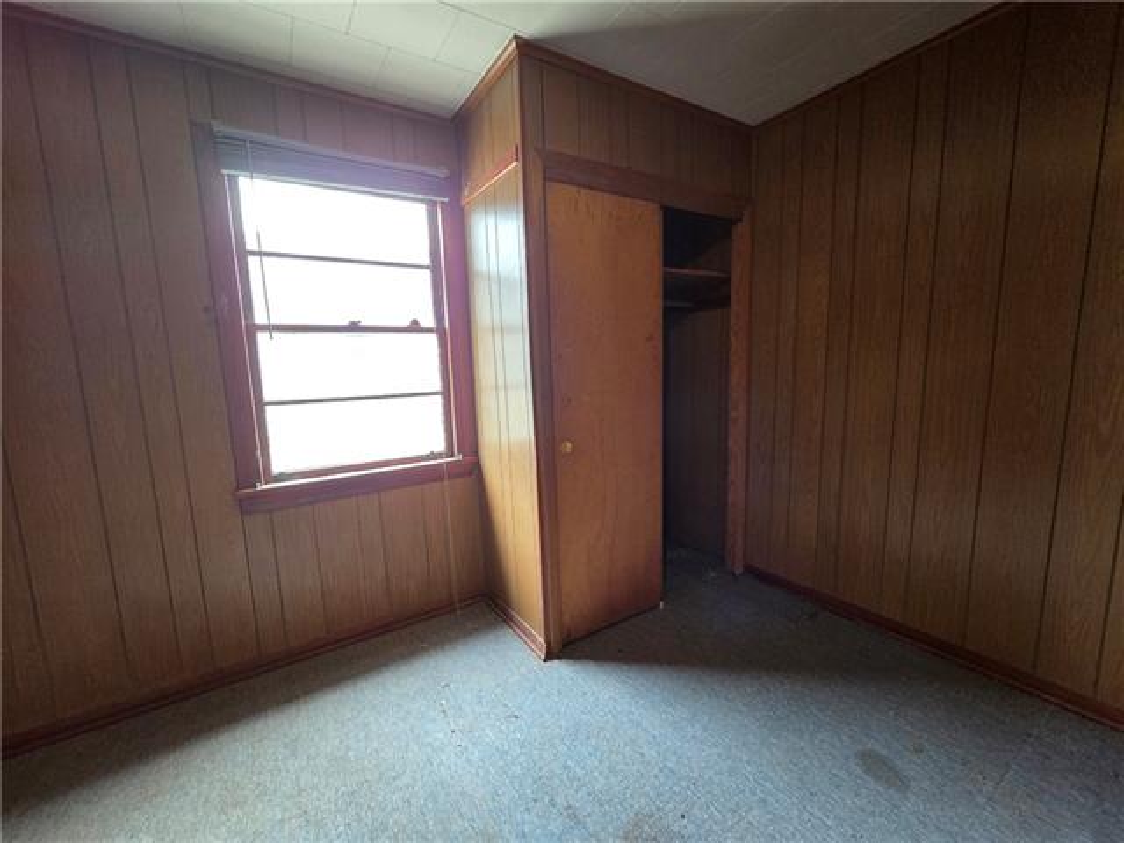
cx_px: 562
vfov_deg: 89.9
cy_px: 422
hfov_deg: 106.2
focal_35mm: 13
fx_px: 422
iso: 320
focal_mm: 2.2
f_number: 2.2
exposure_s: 1/60
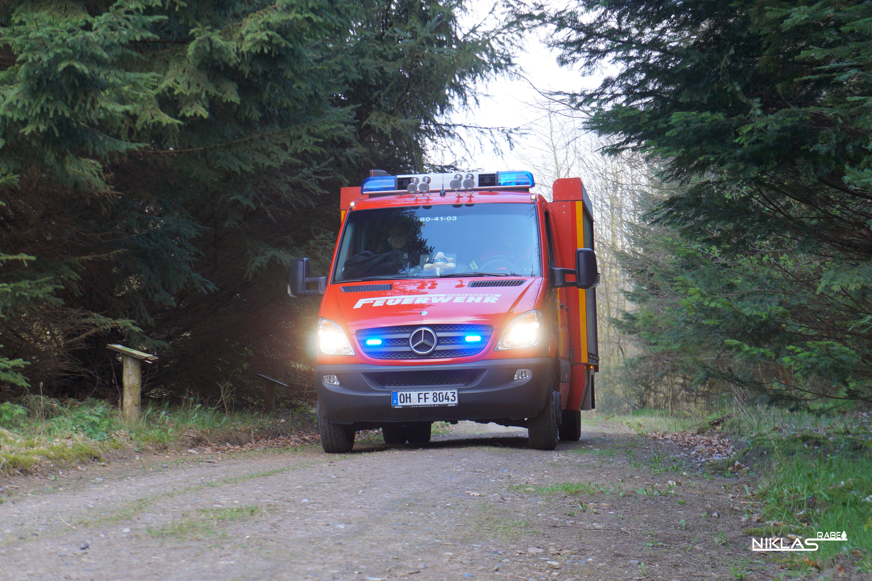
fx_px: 1997
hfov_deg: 24.6
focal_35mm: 82
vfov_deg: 16.5
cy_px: 290
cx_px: 436
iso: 400
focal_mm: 55
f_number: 5.6
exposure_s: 1/160
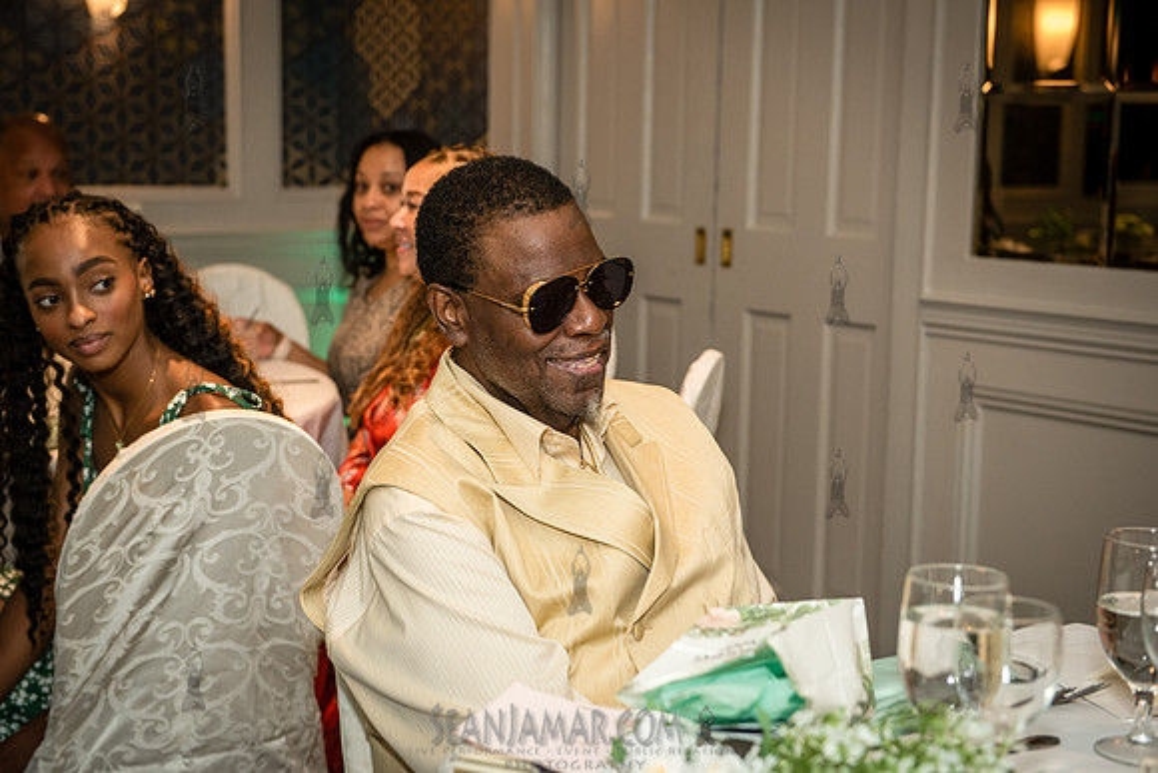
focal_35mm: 60
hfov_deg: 33.4
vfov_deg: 22.6
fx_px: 1930
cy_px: 386
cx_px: 579
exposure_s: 1/200
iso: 1600
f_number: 3.5
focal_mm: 60
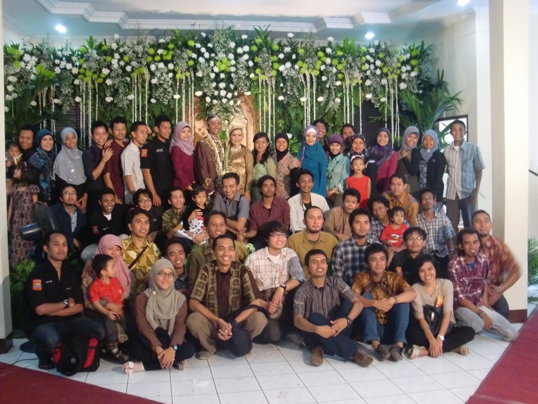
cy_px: 202
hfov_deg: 49.0
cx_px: 269
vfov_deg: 37.7
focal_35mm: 38
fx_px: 591
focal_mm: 6.66
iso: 400
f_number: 3.9
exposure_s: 1/10
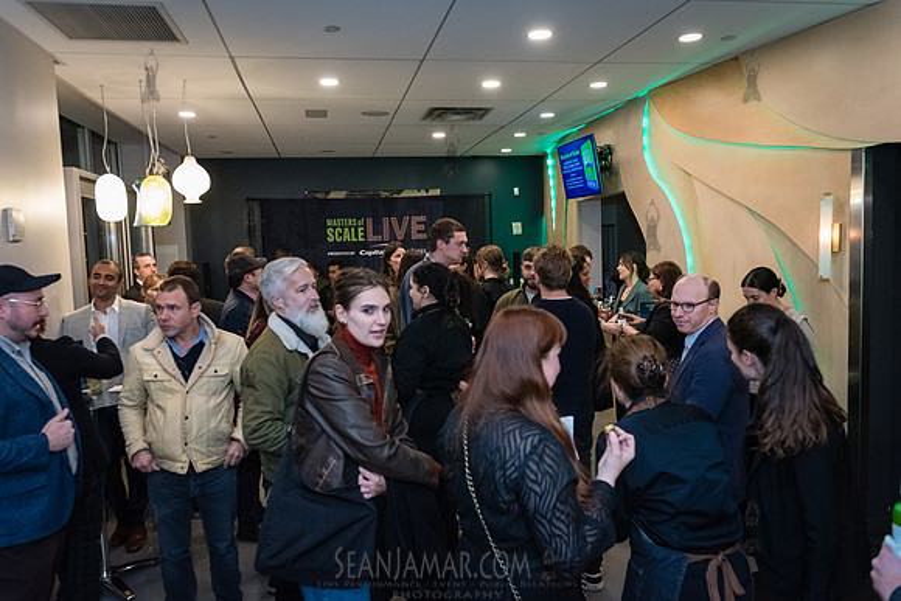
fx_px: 676
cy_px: 300
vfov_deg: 48.0
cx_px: 450
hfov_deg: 67.4
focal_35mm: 27
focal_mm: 27
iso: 6400
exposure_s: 1/200
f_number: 4
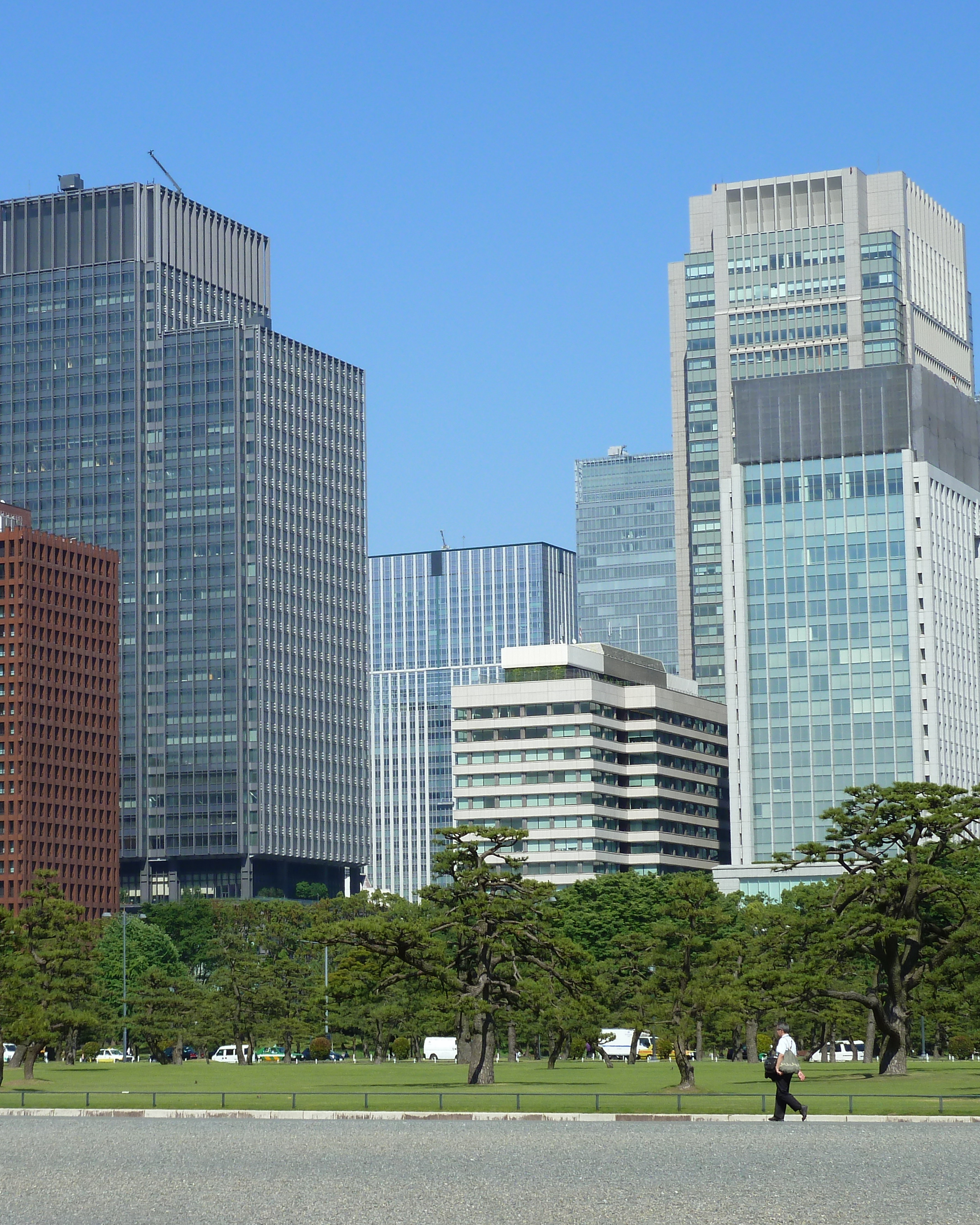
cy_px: 611
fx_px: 3191
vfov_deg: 21.7
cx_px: 275
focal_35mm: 88
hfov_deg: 17.4
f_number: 5
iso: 80
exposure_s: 1/400
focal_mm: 11
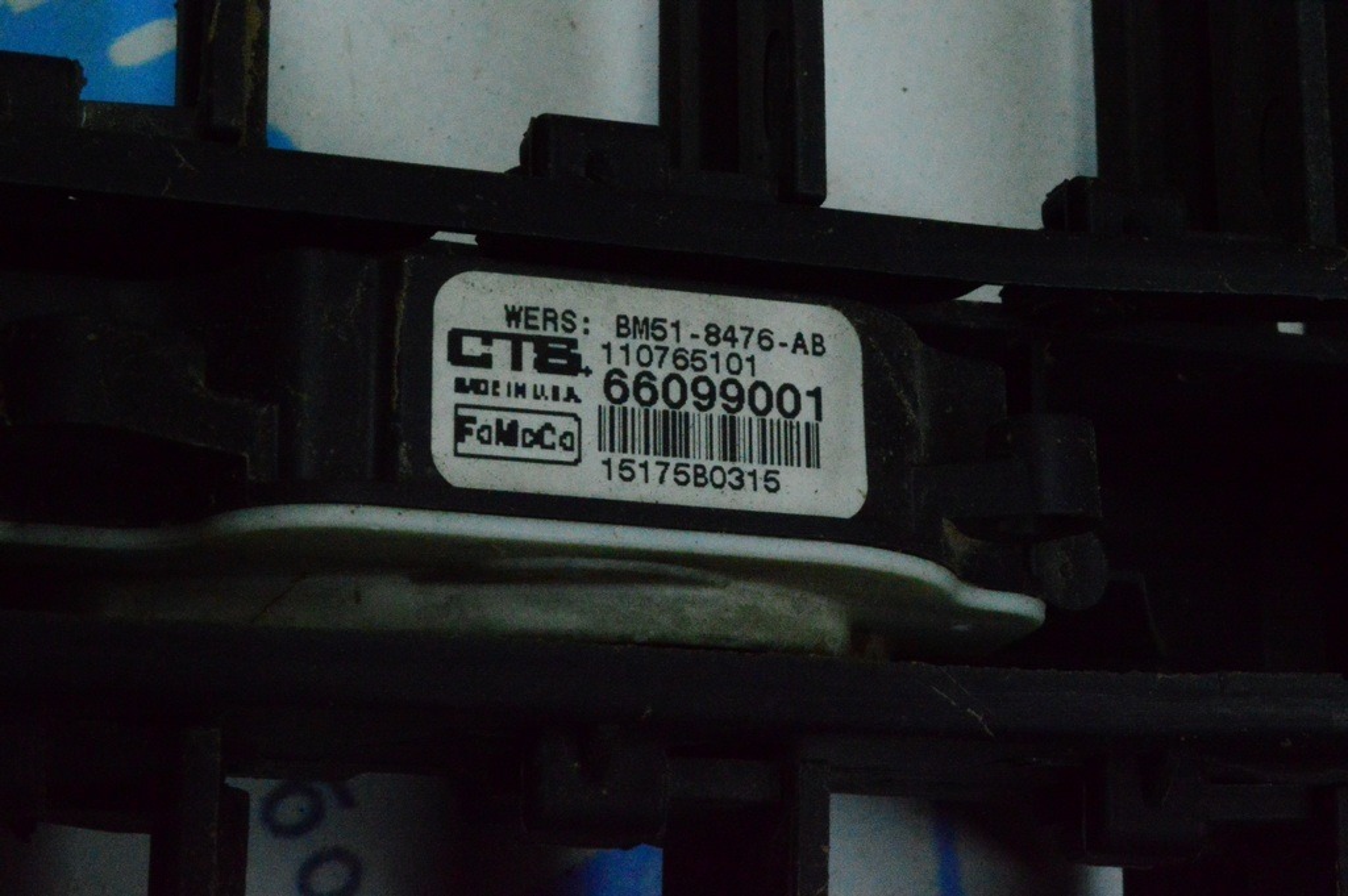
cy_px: 448
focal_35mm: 82
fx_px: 3087
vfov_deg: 16.5
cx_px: 674
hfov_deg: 24.6
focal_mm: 55
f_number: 36
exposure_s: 1/60
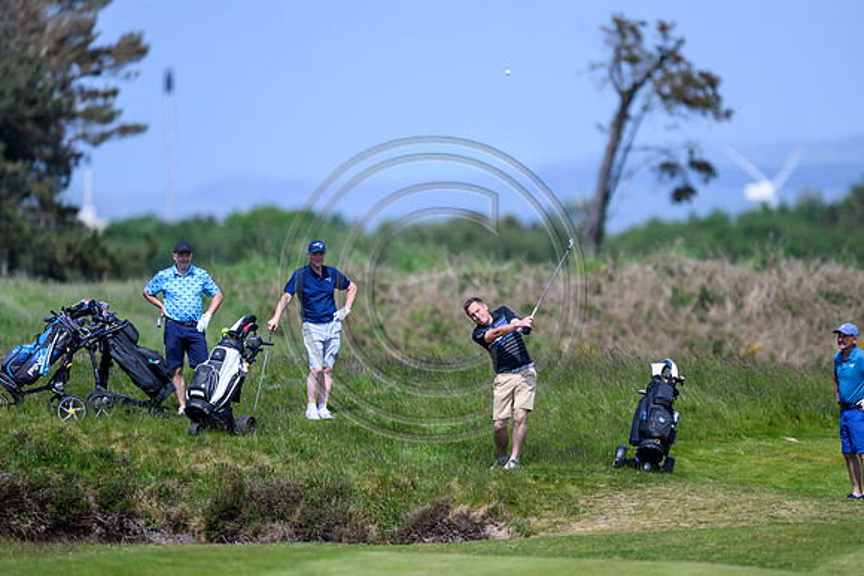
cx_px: 432
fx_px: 13443
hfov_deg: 3.7
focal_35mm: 560
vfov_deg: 2.5
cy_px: 288
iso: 500
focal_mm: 560
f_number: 4.5
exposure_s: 1/4000
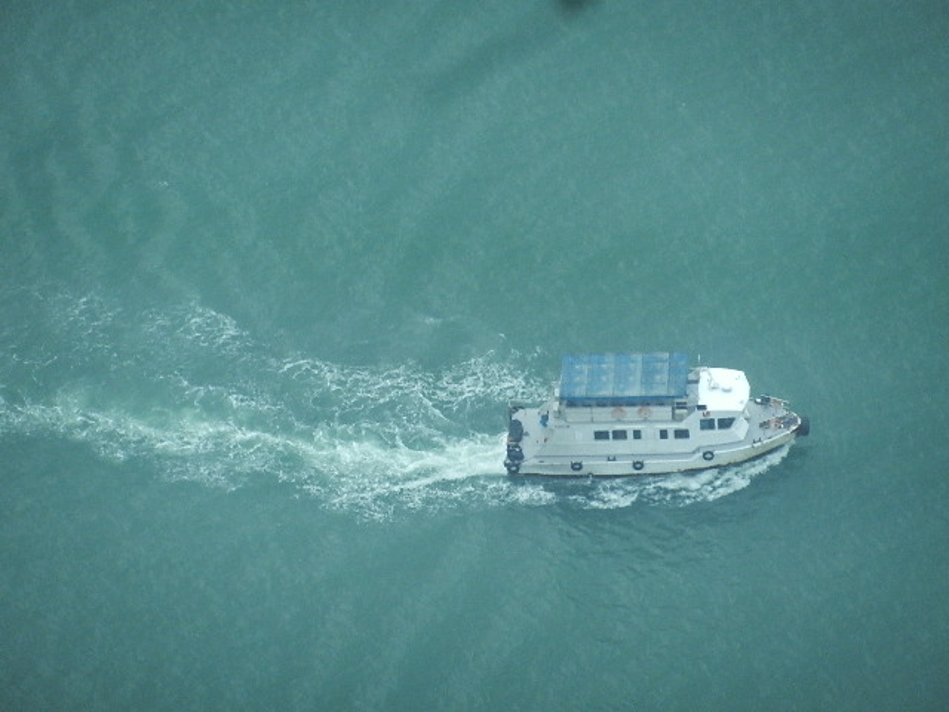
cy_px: 356
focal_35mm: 388
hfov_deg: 5.1
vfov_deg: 3.8
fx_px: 10637
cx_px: 474
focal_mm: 69.8
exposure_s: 1/60
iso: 400
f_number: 5.5
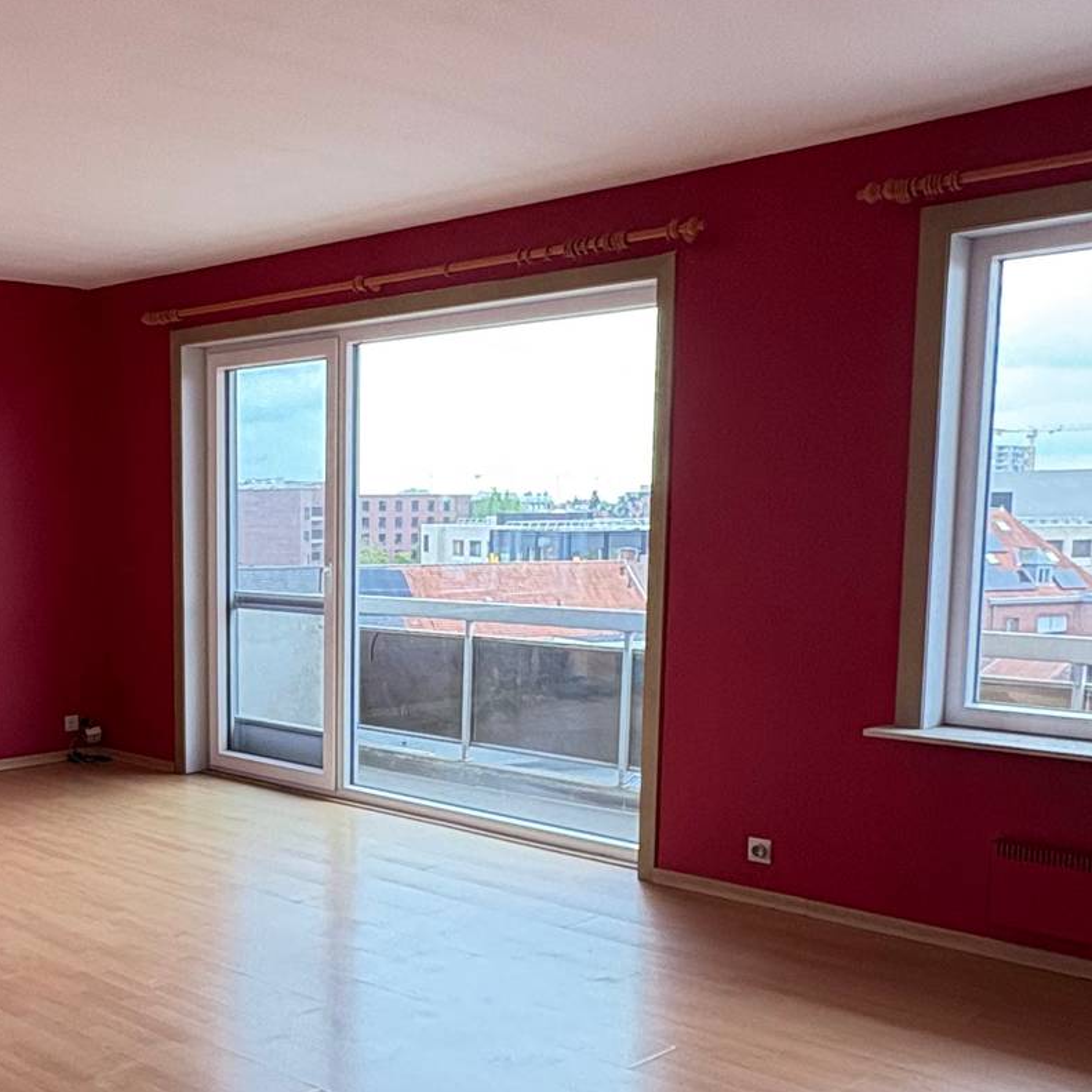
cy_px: 696
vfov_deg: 41.5
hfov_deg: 40.3
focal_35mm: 40
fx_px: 1428
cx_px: 234
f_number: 2.2
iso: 200
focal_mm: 2.22
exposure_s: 1/99
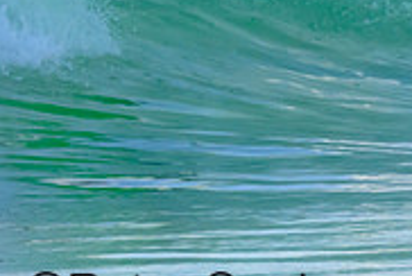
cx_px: 386
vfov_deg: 0.4
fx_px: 37667
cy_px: -199
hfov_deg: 0.6
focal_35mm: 3286
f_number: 11
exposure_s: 1/2000
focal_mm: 800
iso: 1800
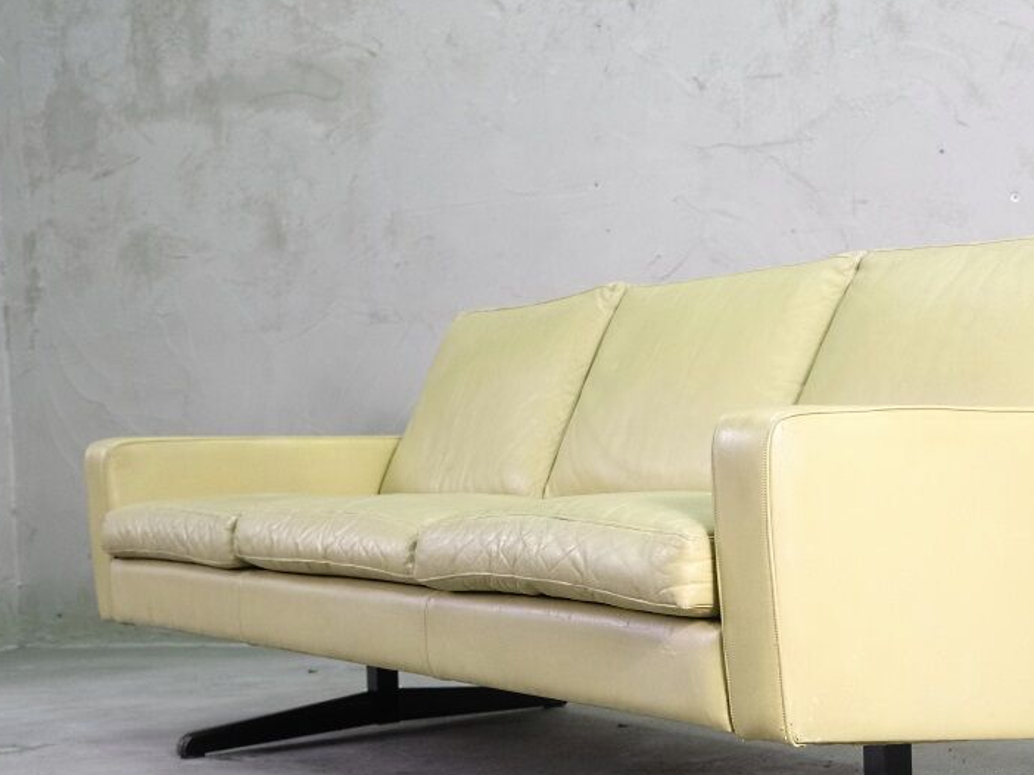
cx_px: 753
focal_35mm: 61
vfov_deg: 24.0
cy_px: 449
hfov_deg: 31.2
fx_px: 1821
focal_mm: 23.5
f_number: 4
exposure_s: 1/34
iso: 1600
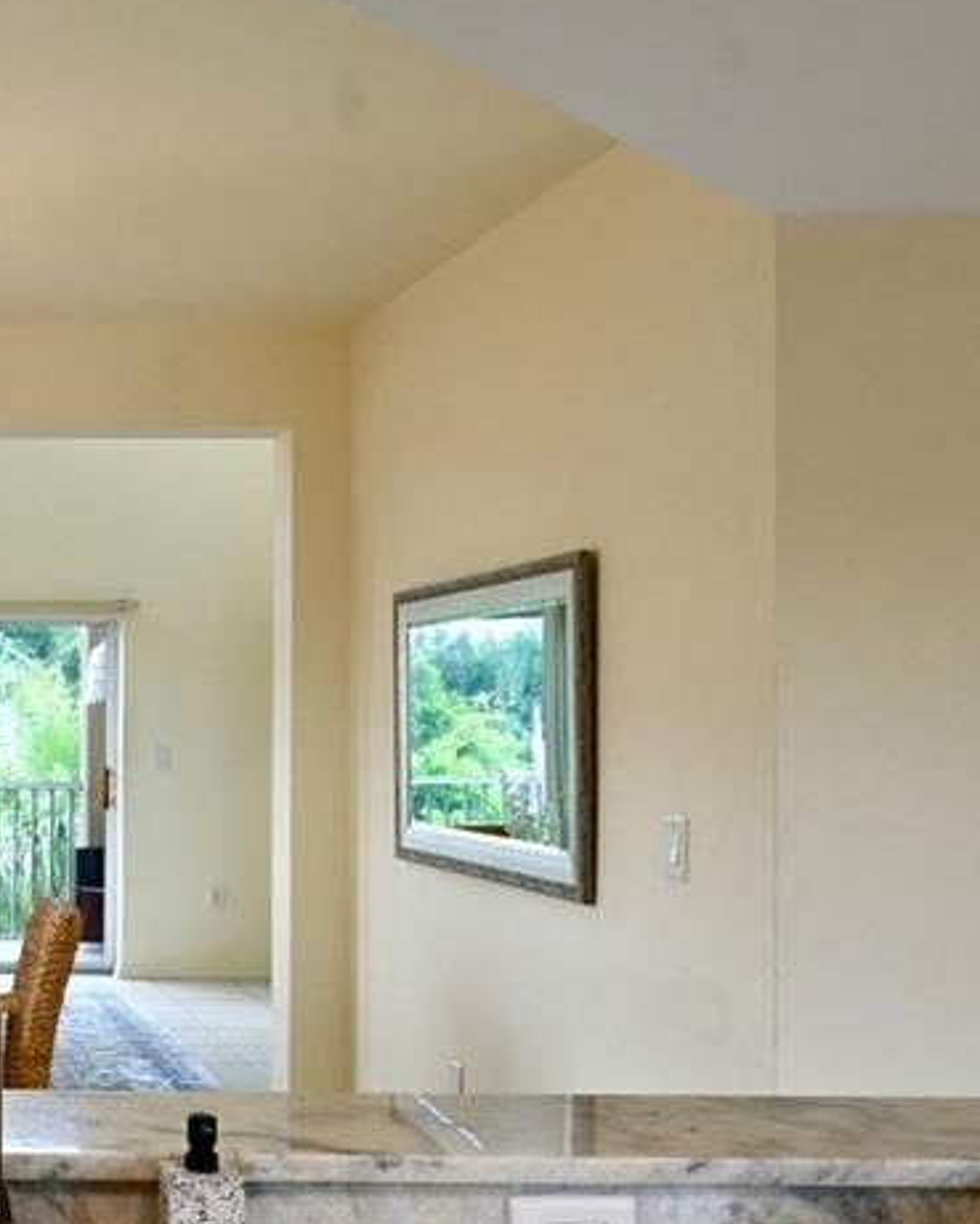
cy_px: 698
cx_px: -202
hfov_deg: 26.8
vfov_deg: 37.3
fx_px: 1812
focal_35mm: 50
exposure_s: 1/10
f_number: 8
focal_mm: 16
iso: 100
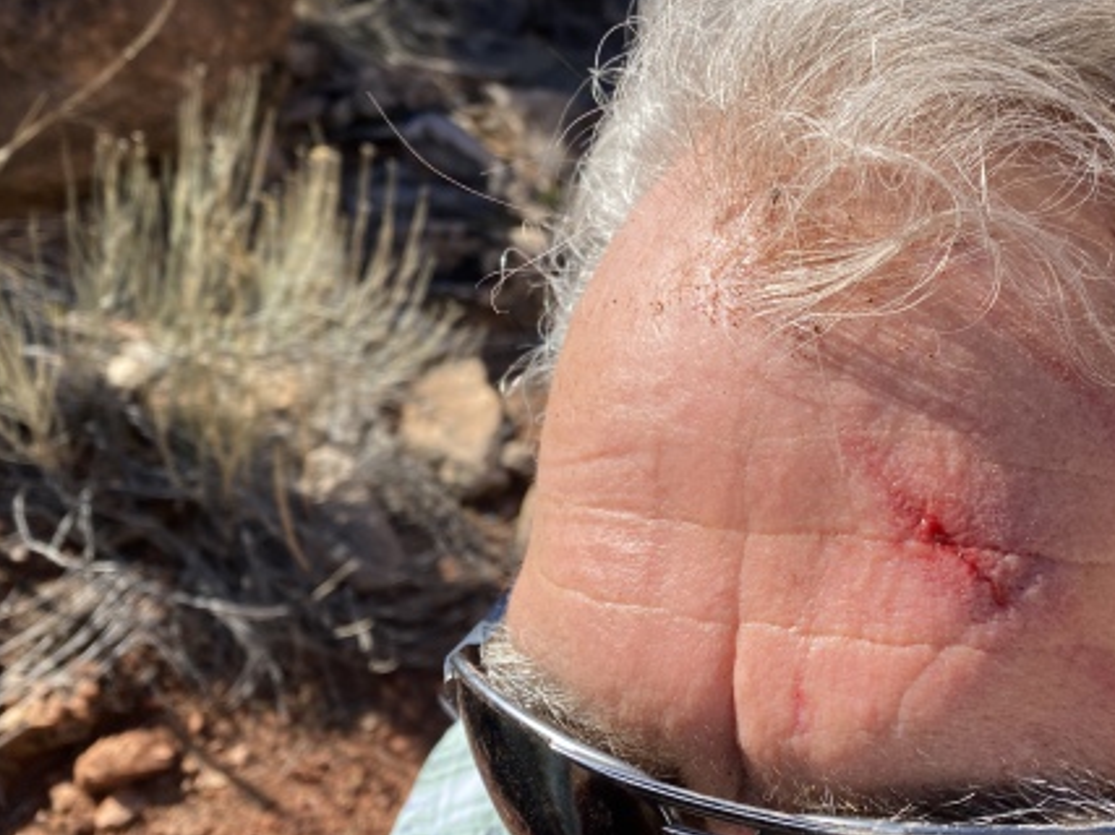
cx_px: 705
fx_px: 1256
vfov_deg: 36.7
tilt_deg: -20.4
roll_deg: -2.6
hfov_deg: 47.4
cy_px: 363
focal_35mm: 39
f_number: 1.8
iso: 32
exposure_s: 1/1316
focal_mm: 4.25
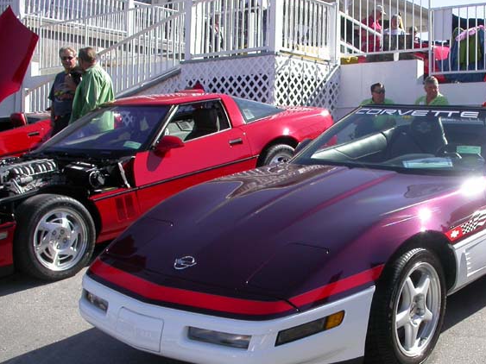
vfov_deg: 27.0
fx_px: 758
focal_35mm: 54
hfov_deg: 35.0
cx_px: 344
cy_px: 223
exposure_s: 1/227
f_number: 6.7
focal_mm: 7.85
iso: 100
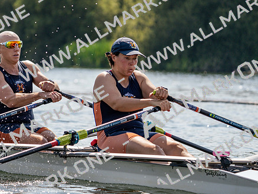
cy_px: 83
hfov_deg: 7.2
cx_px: 91
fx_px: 2051
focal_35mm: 275
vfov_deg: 5.4
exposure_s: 1/1600
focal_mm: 216
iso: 200
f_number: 5.6
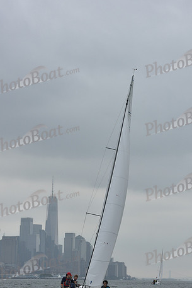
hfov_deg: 13.2
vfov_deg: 19.6
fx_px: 831
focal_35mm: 104
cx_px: 112
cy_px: 161
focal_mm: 82
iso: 400
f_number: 8
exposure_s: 1/800
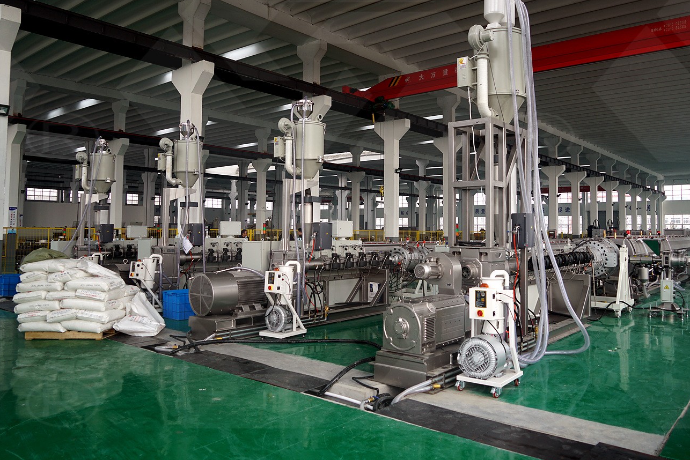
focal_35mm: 28
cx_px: 383
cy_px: 200
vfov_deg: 46.3
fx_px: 537
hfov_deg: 65.3
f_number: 4
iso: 200
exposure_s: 1/160
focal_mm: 24
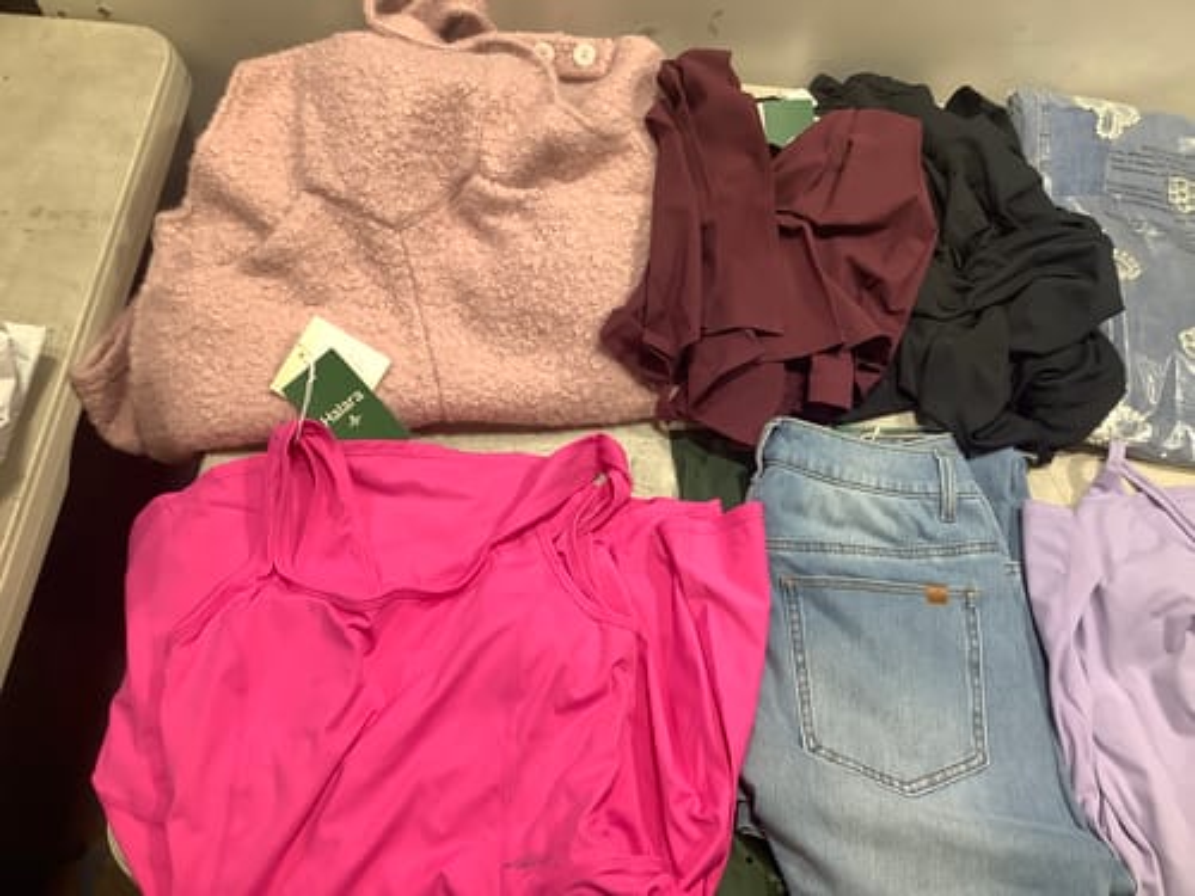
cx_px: 598
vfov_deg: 45.4
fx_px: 1070
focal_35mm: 31
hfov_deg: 58.4
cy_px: 448
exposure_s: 1/50
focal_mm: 3.3
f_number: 2.4
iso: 50
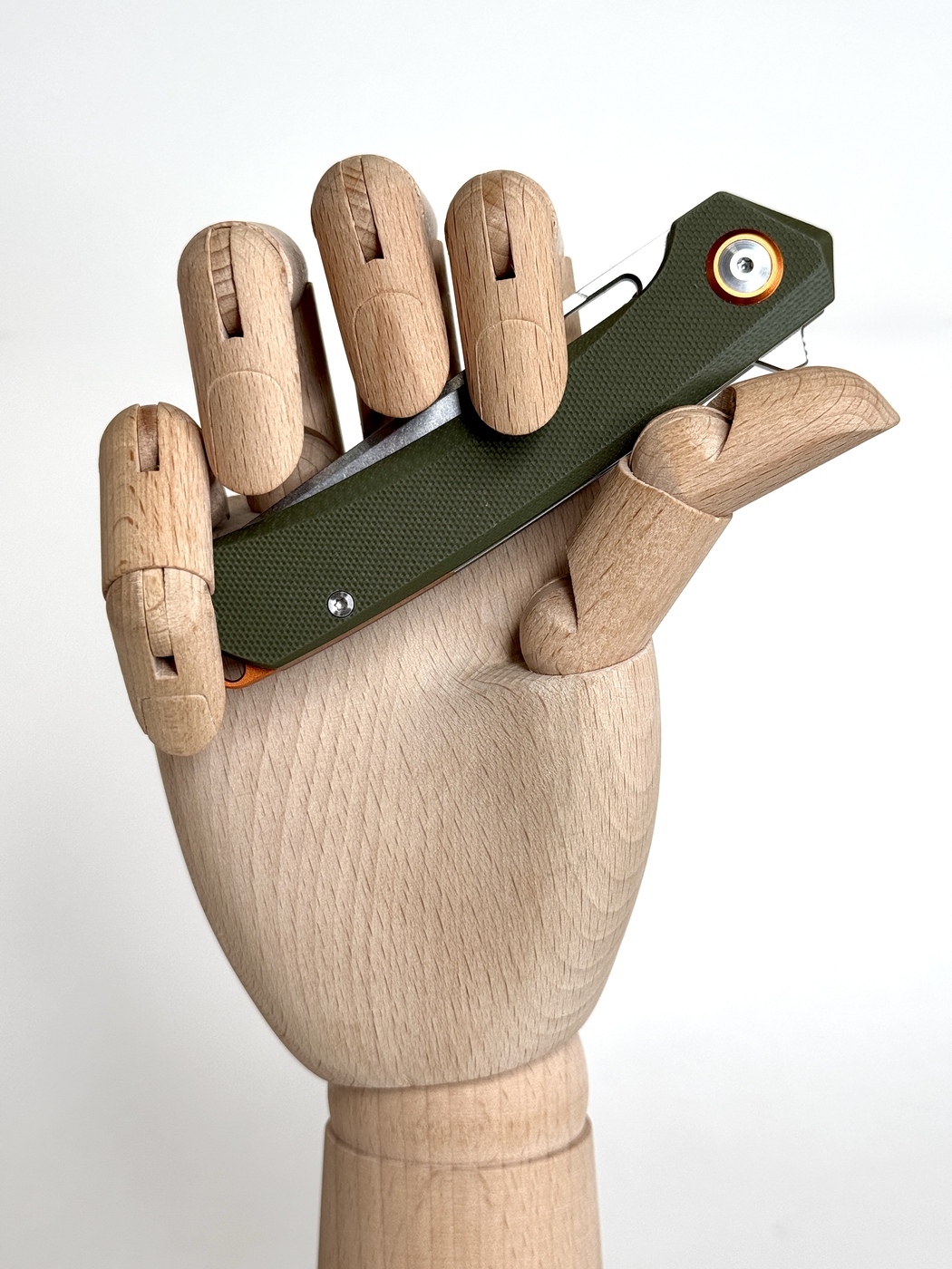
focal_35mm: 48
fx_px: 1760
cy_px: 634
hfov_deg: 30.3
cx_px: 476
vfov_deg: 39.7
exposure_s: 1/343
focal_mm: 6.76
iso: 64
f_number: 1.78
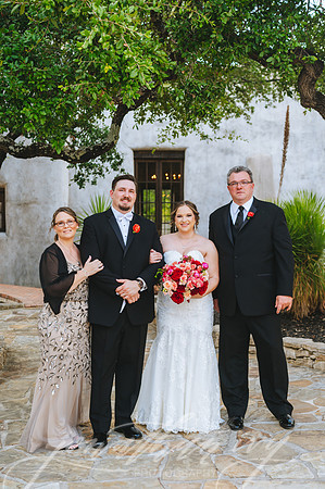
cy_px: 244
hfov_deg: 26.9
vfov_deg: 39.6
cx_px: 162
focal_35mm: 50
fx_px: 679
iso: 200
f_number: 3.5
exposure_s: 1/200
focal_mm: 50
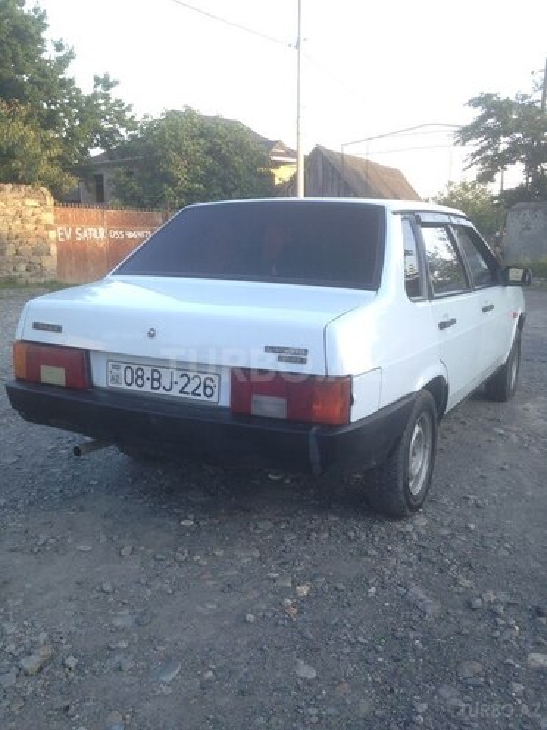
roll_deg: -1.6
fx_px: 695
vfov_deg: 55.4
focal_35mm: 33
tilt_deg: -10.3
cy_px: 365
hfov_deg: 42.9
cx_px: 274
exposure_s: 1/120
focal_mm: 4.12
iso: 50
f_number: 2.4
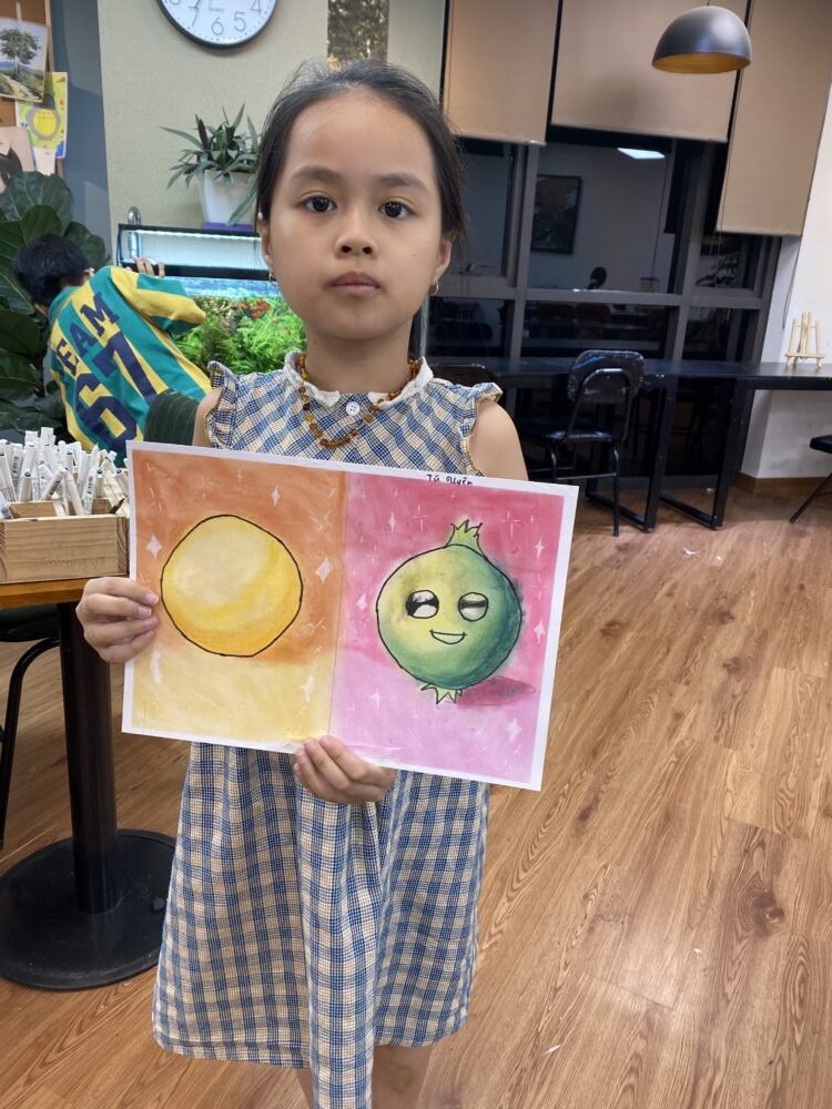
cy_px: 554
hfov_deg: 53.1
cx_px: 416
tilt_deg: -18.3
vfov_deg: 67.3
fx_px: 833
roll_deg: -3.6
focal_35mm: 26
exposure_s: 1/100
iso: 125
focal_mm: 4.25
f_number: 1.8
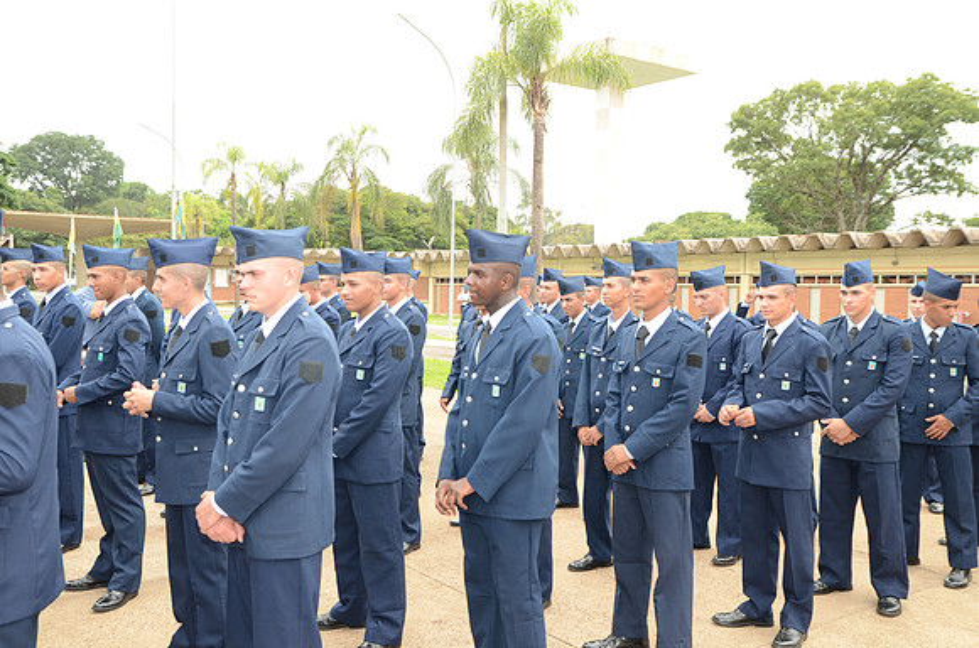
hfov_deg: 57.3
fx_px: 895
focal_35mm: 33
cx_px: 490
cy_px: 324
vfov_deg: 39.8
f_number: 5.6
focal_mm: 22
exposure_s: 1/250
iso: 320
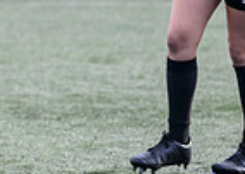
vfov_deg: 1.8
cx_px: -277
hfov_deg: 2.5
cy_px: 42
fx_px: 5482
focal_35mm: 789
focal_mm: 175
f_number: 4.5
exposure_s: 1/1250
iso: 1600
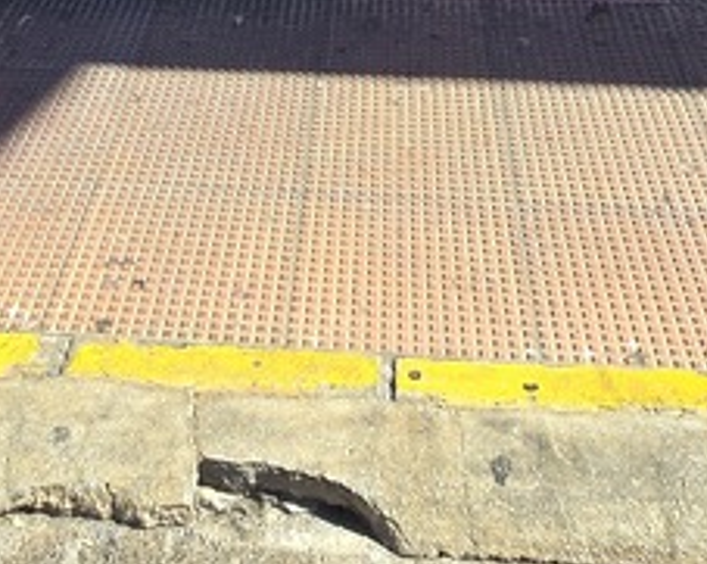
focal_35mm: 56
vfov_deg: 18.6
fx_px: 1170
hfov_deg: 33.4
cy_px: -536
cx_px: 259
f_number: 2.2
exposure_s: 1/1011
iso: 50
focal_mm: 2.2
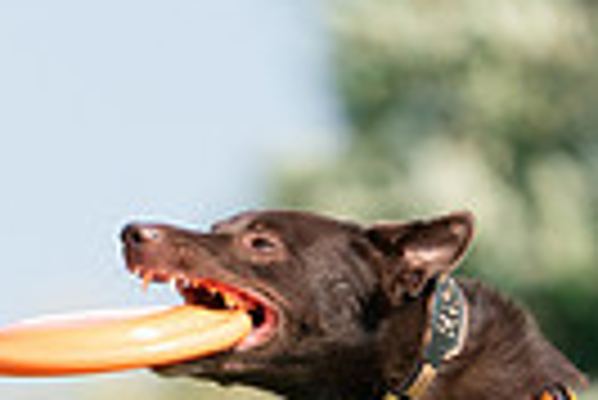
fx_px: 43618
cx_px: 130
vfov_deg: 0.5
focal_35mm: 2623
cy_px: 852
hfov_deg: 0.8
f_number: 6.3
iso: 2000
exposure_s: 1/4000
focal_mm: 600
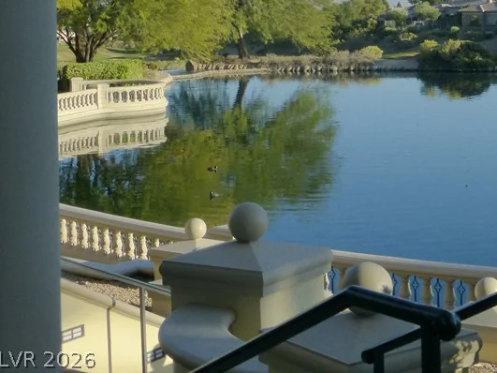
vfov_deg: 17.4
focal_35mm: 83
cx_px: 472
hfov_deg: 22.8
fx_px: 1191
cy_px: 15
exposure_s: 1/1000
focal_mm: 7.4
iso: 200
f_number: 3.9
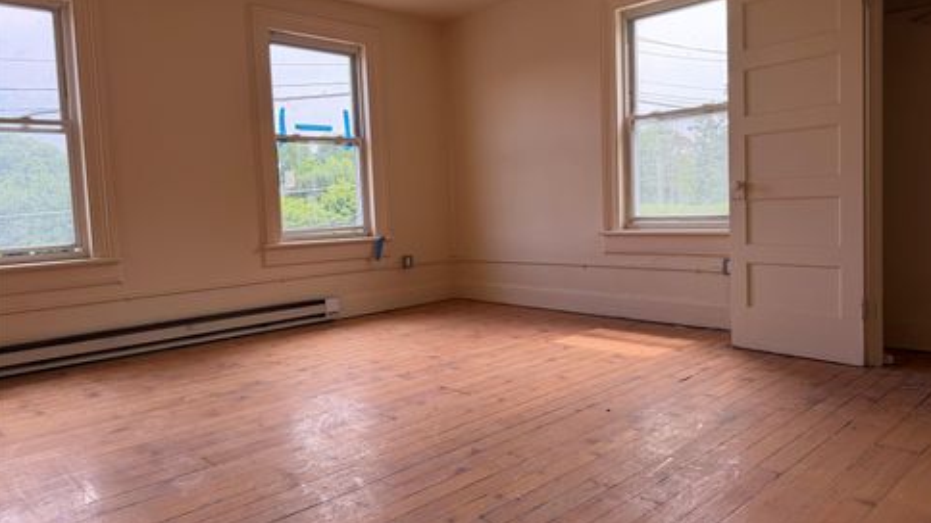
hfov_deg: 69.9
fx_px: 666
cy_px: 249
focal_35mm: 27
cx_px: 475
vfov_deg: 42.9
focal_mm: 6.76
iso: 80
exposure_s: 1/351
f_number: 1.78
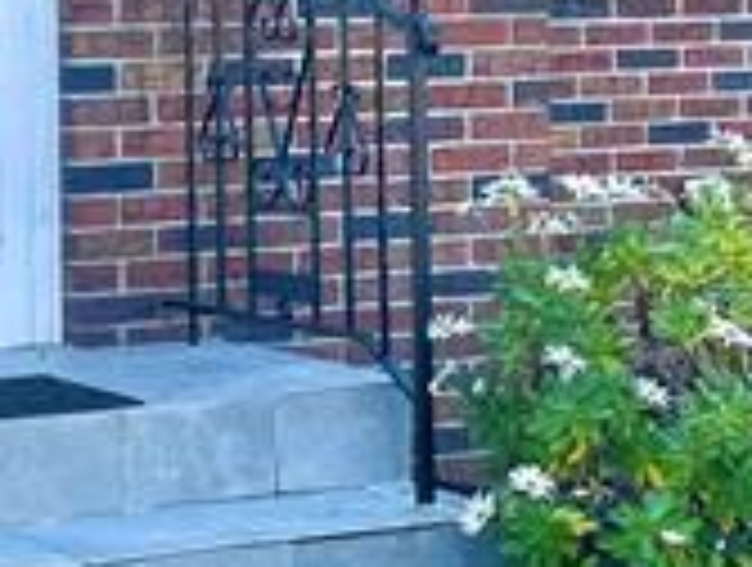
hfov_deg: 12.4
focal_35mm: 159
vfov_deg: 9.3
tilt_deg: -3.2
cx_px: 504
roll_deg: +0.9
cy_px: 14
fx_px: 3462
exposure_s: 1/568
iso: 50
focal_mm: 5.96
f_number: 1.6
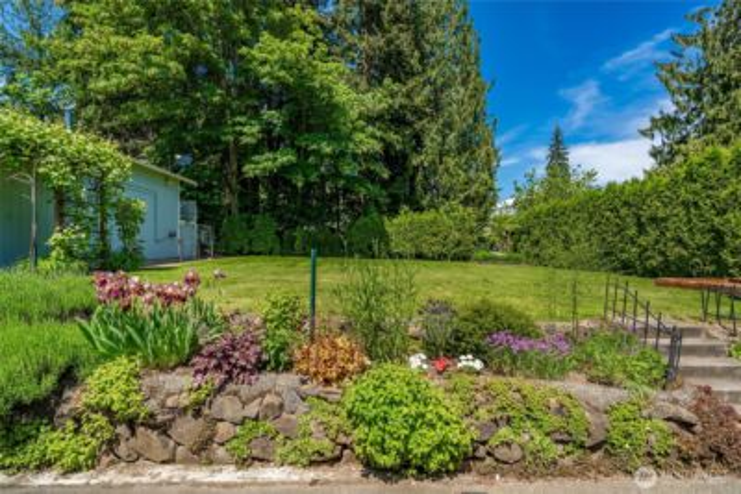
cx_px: 370
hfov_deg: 100.4
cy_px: 247
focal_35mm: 15
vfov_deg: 77.4
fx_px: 309
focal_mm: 15
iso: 100
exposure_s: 1/160
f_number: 7.1
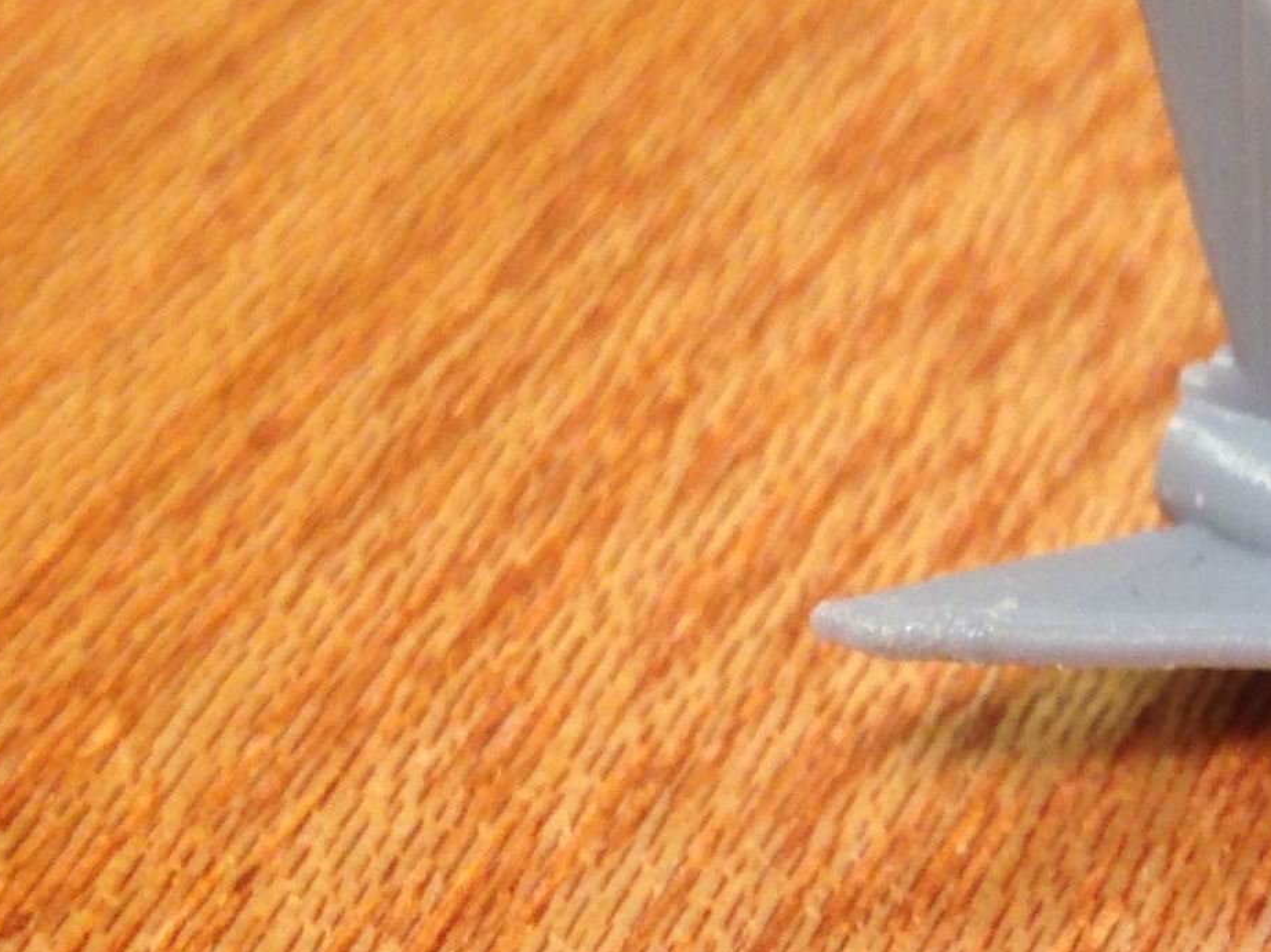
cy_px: 980
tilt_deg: -47.0
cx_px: 1616
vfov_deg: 12.5
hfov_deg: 16.0
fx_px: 4294
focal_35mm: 117
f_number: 2.4
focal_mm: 4.12
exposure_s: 1/40
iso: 50
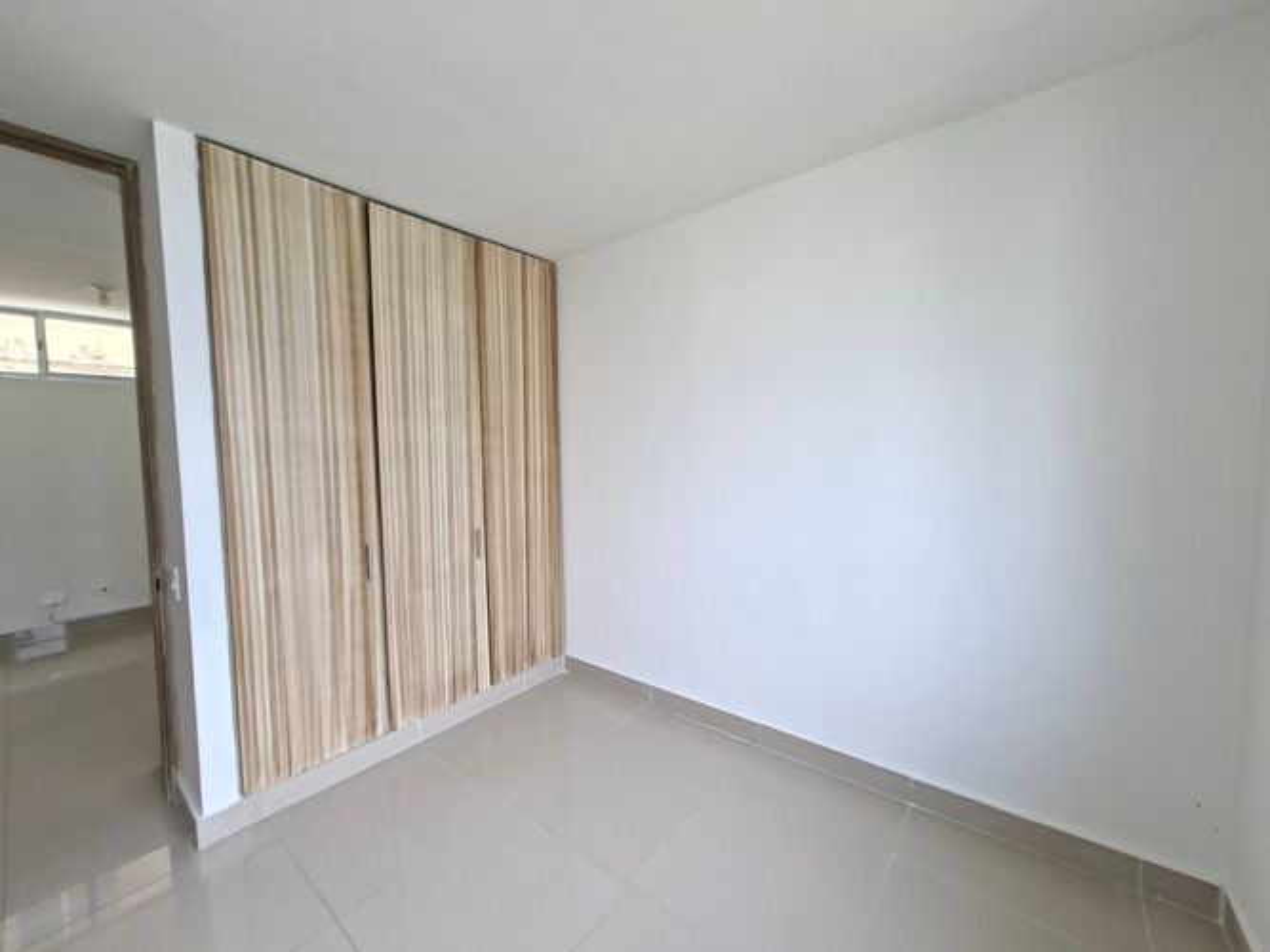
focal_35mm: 13
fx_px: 477
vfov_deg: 89.9
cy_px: 476
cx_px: 635
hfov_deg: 106.2
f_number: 2.2
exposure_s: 1/60
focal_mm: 1.74
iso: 40
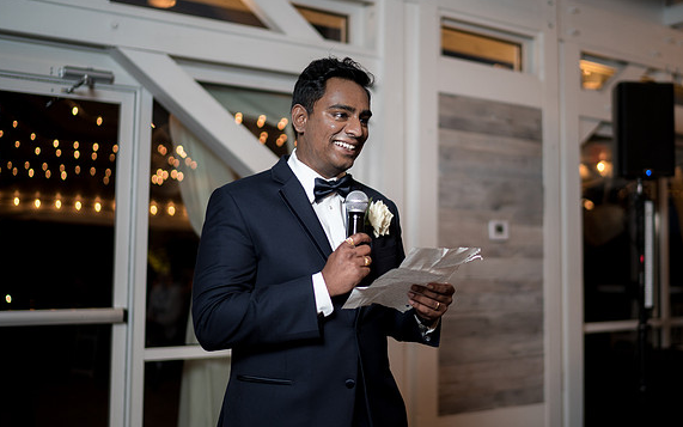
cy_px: 189
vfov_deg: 29.2
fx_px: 819
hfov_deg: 45.0
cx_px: 407
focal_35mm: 44
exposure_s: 1/200
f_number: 1.4
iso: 250
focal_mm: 35
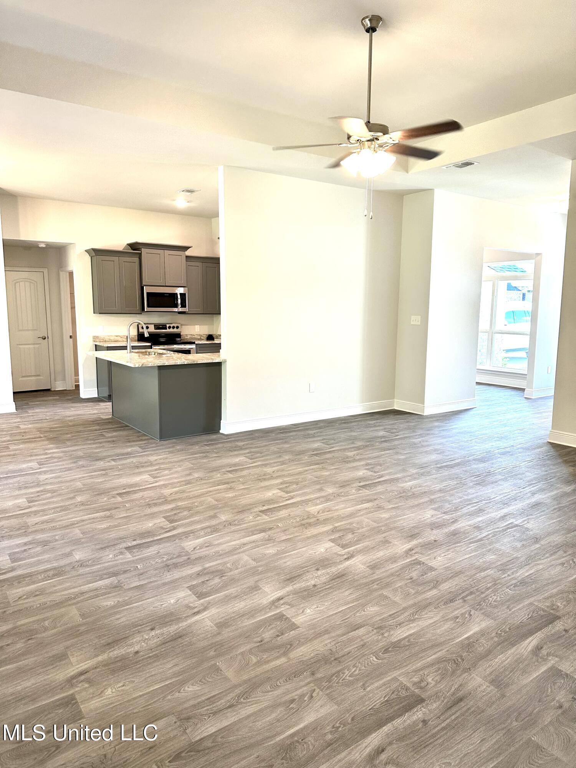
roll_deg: -0.2
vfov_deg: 71.6
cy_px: 384
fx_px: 532
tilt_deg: -6.7
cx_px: 288
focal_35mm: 24
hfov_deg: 56.8
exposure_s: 1/60
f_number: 1.78
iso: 125
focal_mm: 6.86
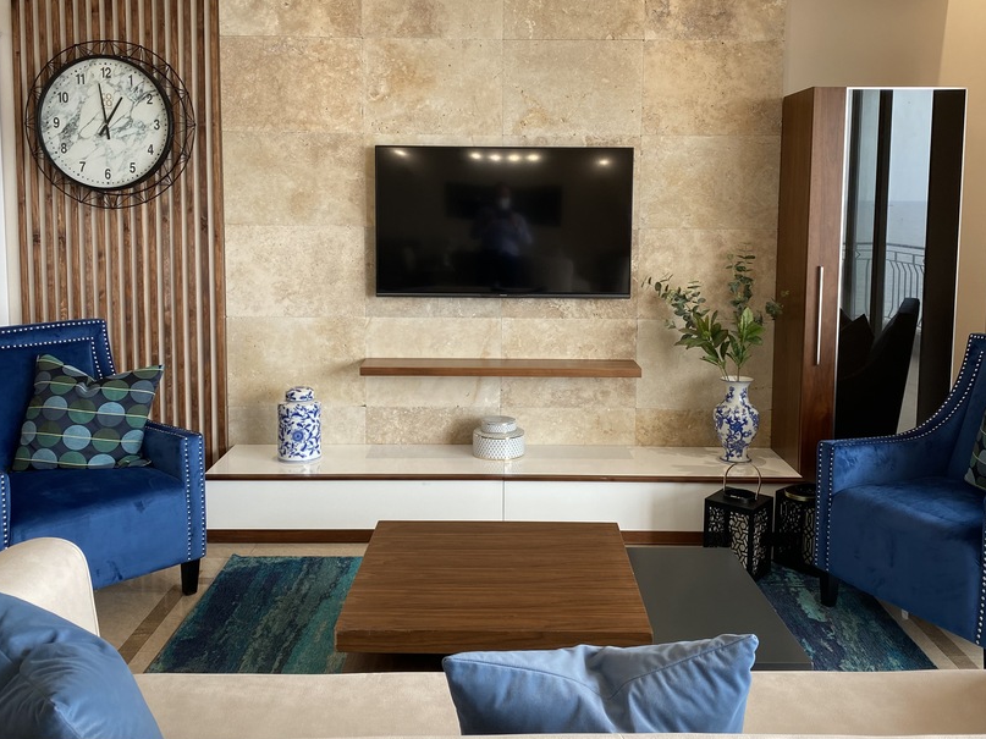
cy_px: 303
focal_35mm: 33
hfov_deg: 55.4
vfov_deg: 42.8
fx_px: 940
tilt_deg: -5.8
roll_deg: -0.9
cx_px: 502
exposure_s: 1/121
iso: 64
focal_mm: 4.25
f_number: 1.8
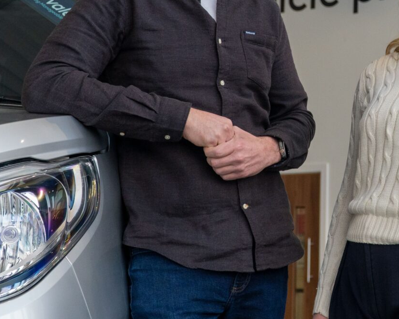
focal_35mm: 91
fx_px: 1074
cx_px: 340
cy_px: 45
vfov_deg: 16.7
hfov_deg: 20.7
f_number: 4
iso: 800
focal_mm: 28
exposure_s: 1/160
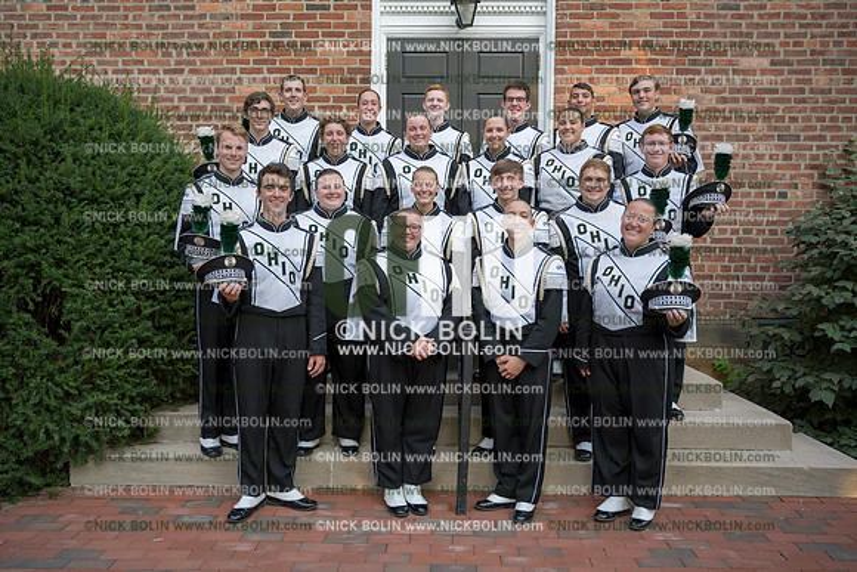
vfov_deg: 41.1
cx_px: 428
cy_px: 286
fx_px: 762
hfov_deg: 58.7
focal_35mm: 32
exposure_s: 1/100
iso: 125
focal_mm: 32
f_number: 4
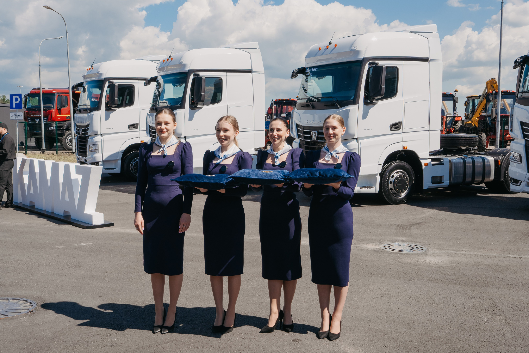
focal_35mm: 37
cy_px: 176
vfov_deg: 35.9
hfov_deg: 51.9
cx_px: 264
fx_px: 544
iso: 160
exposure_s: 1/125
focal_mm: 37
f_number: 18
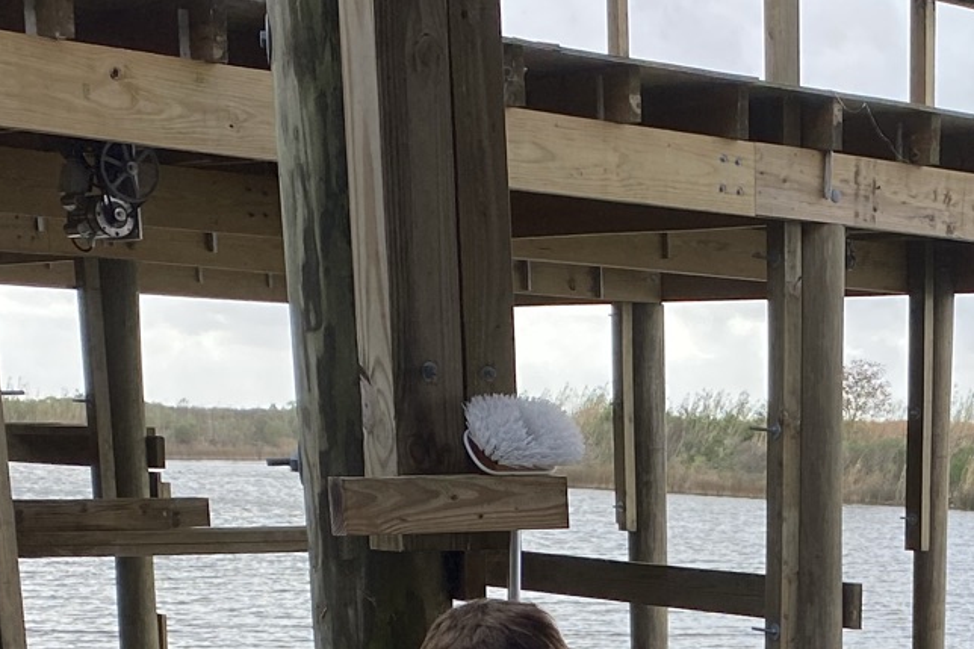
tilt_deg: -15.7
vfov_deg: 14.1
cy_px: 1159
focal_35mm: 86
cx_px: 992
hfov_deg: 22.7
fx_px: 2326
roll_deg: -1.5
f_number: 1.8
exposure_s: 1/499
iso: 32
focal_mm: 4.25
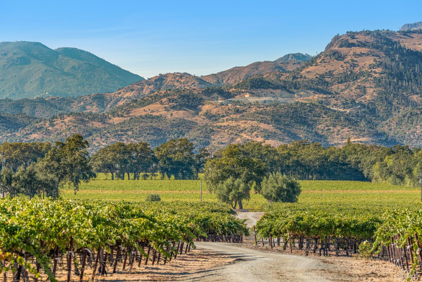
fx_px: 1770
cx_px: 211
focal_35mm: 151
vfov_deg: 9.1
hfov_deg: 13.6
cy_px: 141
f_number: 7.1
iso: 400
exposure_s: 1/8000
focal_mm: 151
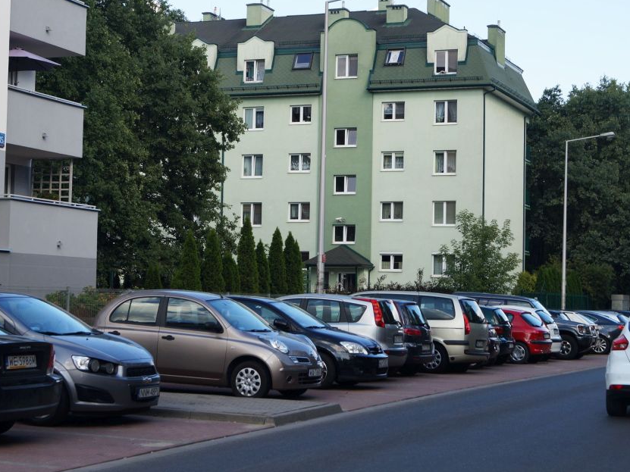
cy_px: 216
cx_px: 292
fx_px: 1292
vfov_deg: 20.7
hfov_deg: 27.4
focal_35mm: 71
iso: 100
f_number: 7.1
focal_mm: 40
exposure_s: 1/125
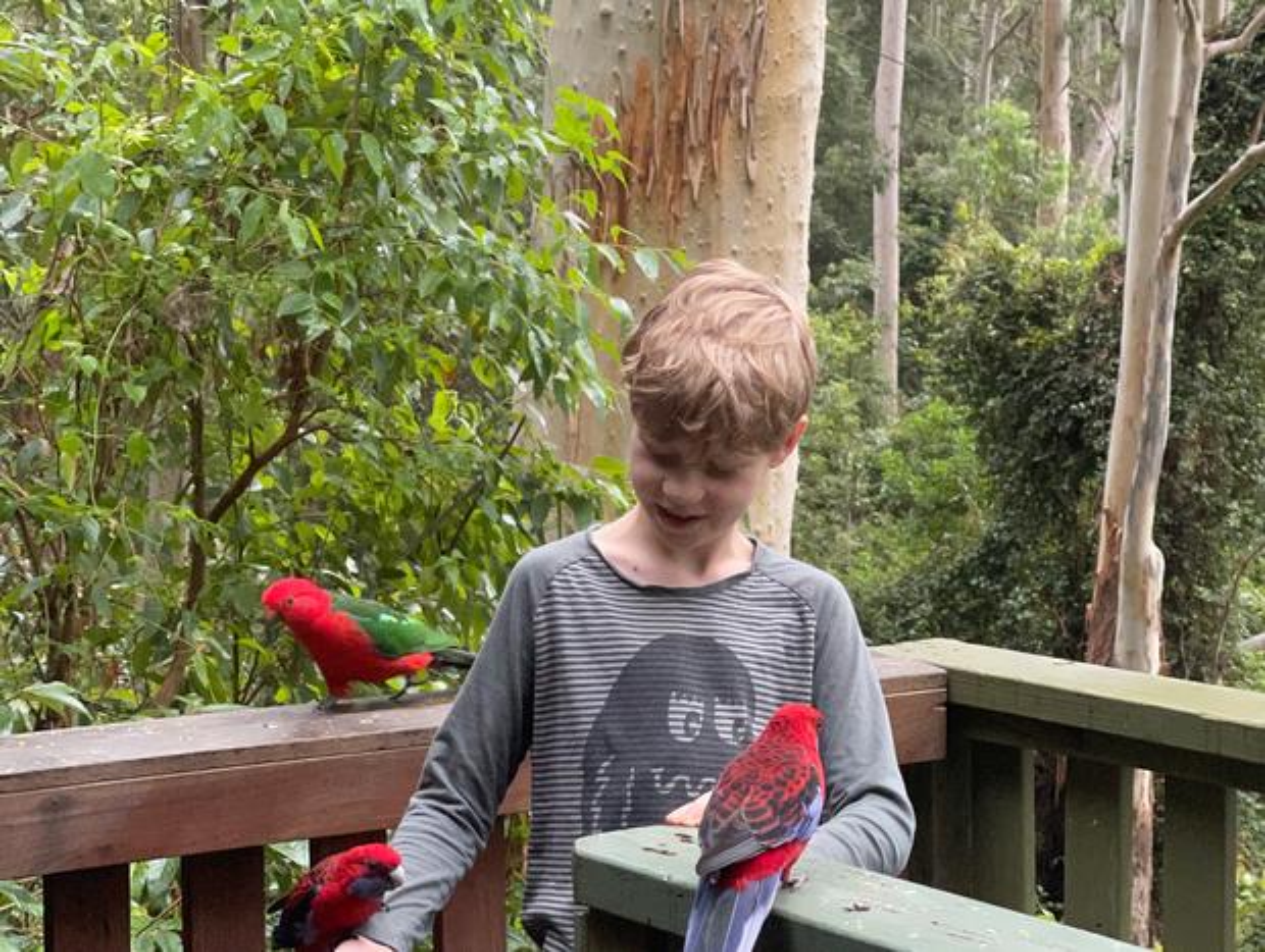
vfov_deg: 23.0
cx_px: 632
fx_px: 2342
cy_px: 476
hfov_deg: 30.2
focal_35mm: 64
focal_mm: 7.5
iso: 200
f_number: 2.2
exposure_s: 1/96
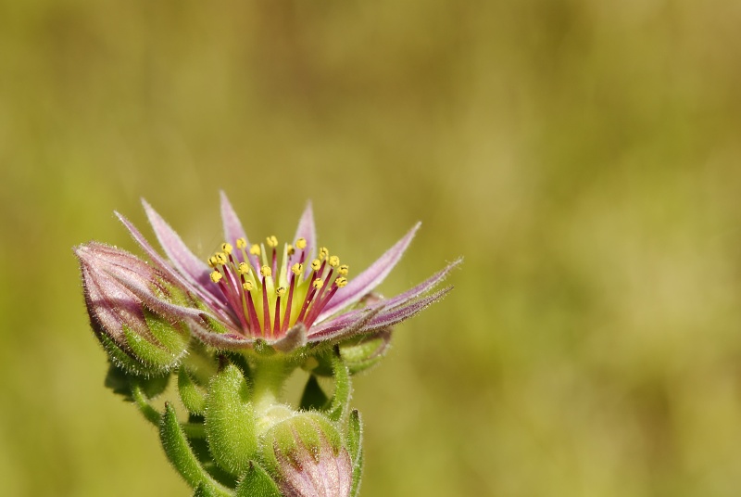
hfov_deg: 16.0
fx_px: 2628
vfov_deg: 10.8
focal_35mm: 128
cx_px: 370
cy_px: 248
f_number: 16
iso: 100
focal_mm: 85
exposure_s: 1/80
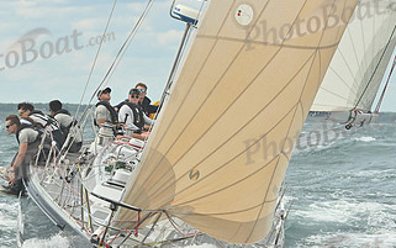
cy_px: 214
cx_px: 180
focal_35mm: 258
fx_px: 2786
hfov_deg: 8.1
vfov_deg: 5.1
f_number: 10
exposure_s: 1/1250
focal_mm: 140
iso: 320
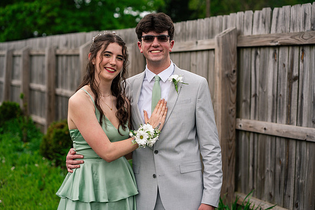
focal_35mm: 85
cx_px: 158
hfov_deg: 23.9
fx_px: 744
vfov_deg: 16.1
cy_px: 105
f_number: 3.5
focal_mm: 85
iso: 400
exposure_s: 1/800
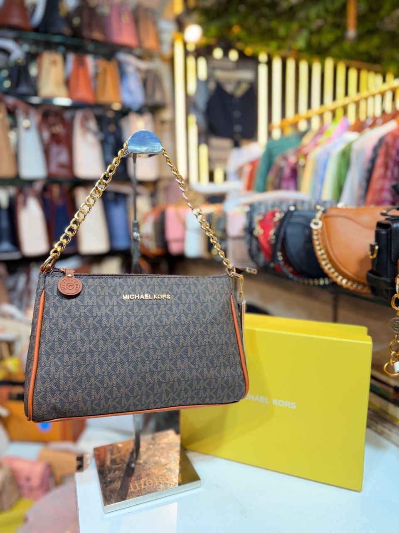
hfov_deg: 56.8
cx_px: 200
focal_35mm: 24
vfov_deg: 71.6
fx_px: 369
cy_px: 266
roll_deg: +0.7
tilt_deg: -8.7
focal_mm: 6.76
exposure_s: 1/100
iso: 100
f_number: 1.78
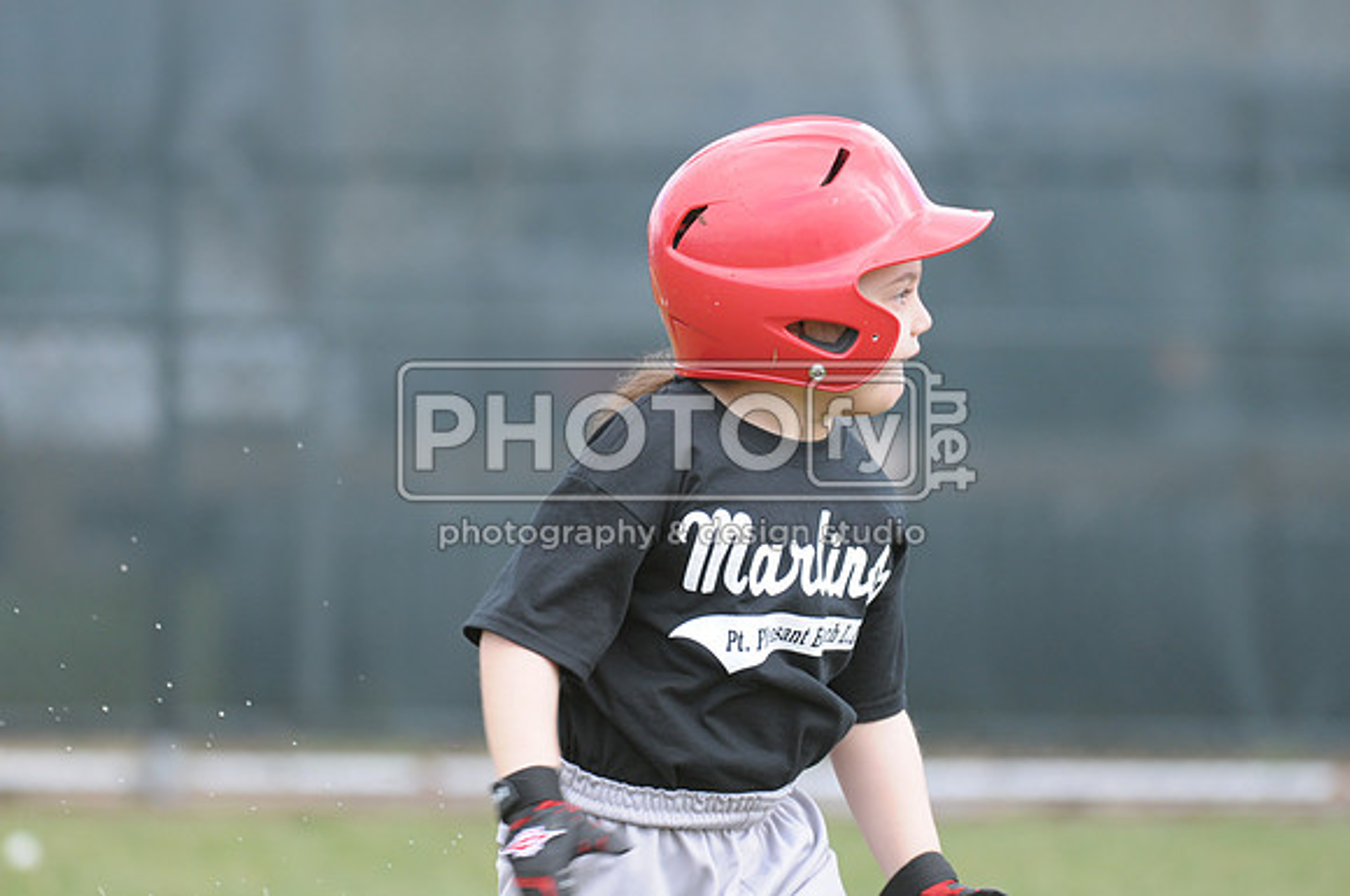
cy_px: 448
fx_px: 11234
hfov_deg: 6.9
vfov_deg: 4.6
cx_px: 675
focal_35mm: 300
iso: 400
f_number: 4
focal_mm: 200
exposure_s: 1/500
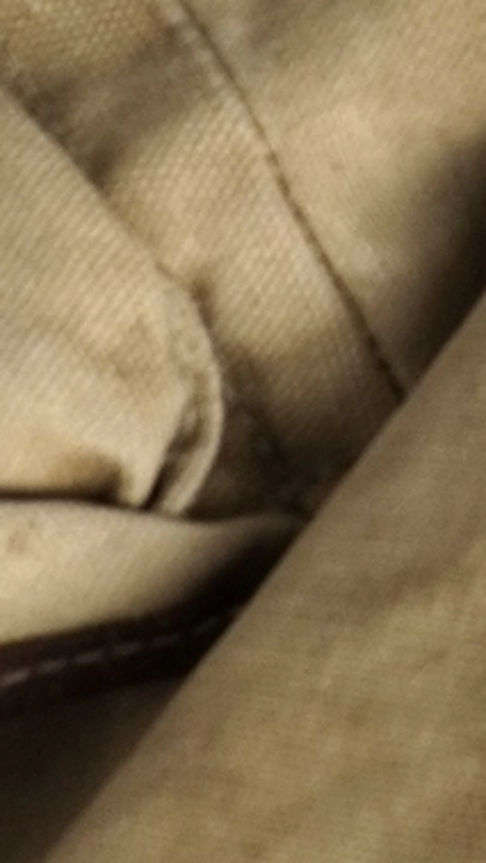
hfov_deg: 3.1
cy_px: -1358
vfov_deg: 5.4
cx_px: 1814
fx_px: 8763
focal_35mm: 383
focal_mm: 32
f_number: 5
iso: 400
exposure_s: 1/60
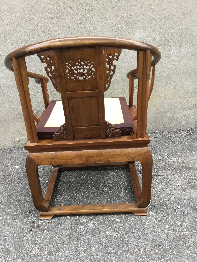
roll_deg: +4.5
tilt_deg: -25.2
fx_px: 235
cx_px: 98
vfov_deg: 58.4
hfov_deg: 45.4
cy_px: 131
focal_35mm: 31
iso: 80
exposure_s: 1/33
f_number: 2.4
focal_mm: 3.3
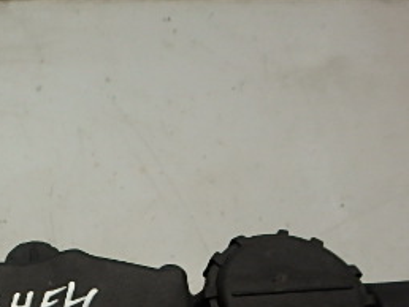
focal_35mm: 52
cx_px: -10
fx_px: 615
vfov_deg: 26.4
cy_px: 313
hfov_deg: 33.4
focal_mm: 3.7
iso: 160
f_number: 3.5
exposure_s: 1/60
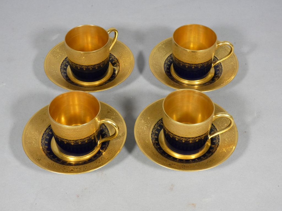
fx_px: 497
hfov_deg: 31.7
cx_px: 141
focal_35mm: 61
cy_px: 106
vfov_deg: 24.0
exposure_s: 1/80
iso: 400
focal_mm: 10.8
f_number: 4.1
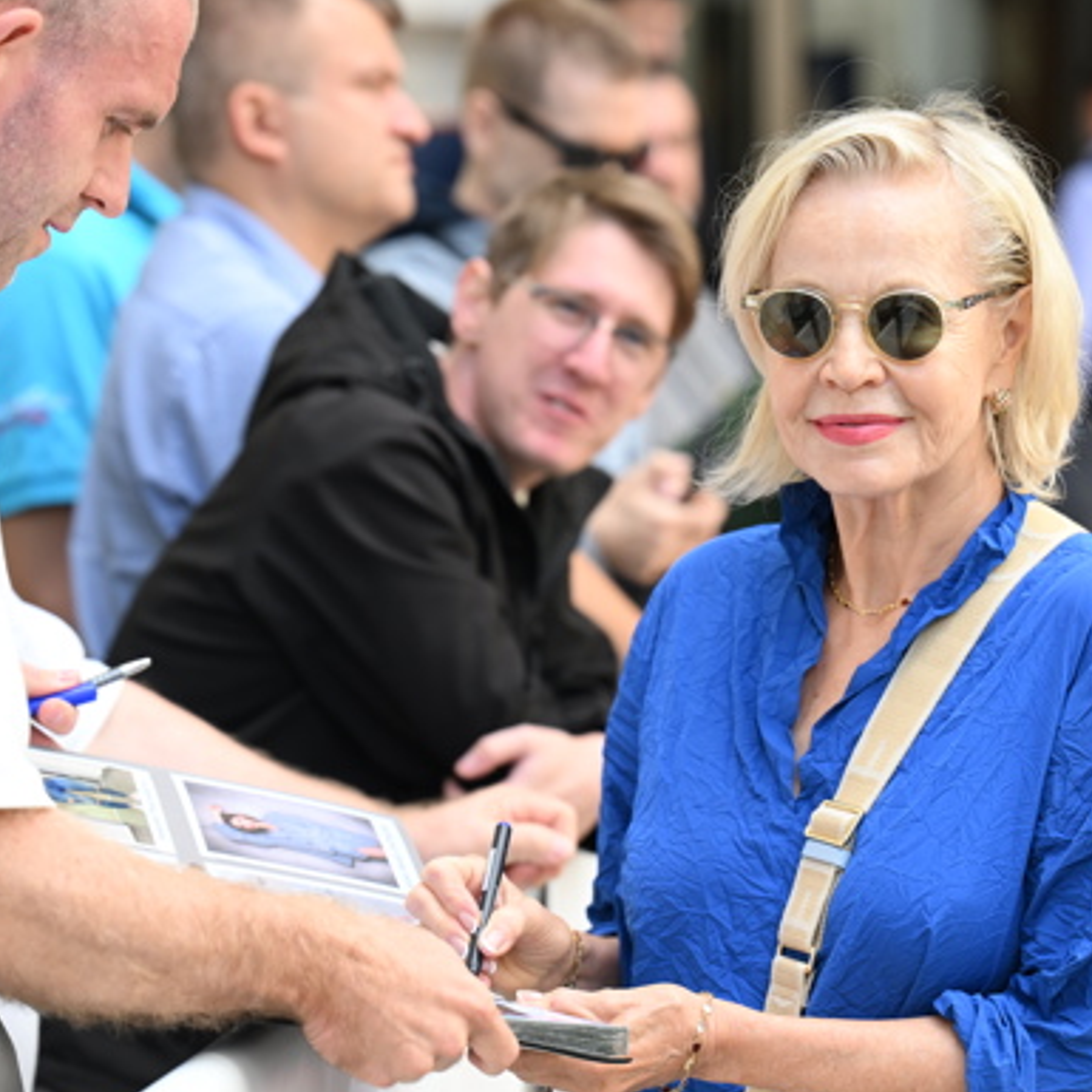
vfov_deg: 10.9
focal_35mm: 160
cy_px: 596
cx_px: 536
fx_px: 5710
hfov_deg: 10.9
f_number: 3.5
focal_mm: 105
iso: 640
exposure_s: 1/1000
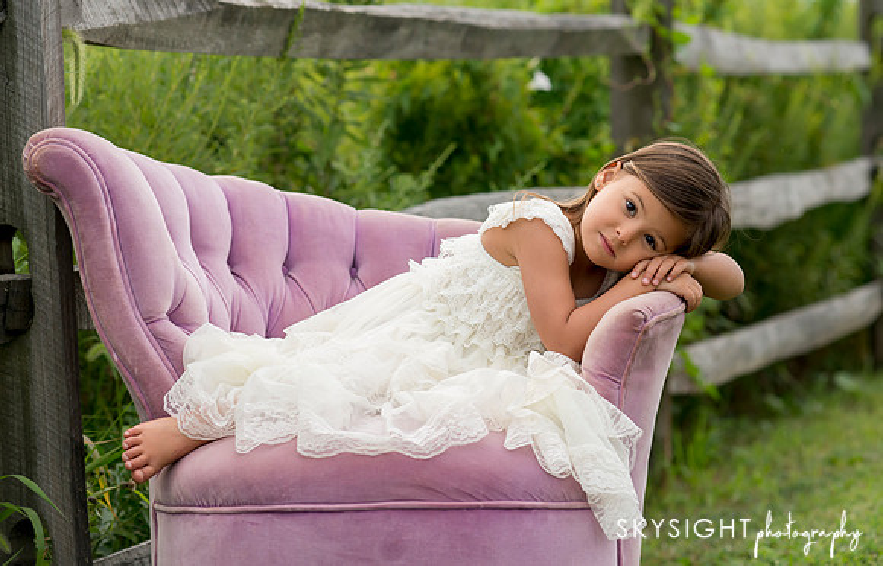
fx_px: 2799
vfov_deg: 11.6
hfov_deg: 17.9
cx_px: 476
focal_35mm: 115
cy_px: 259
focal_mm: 105
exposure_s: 1/400
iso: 640
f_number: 5
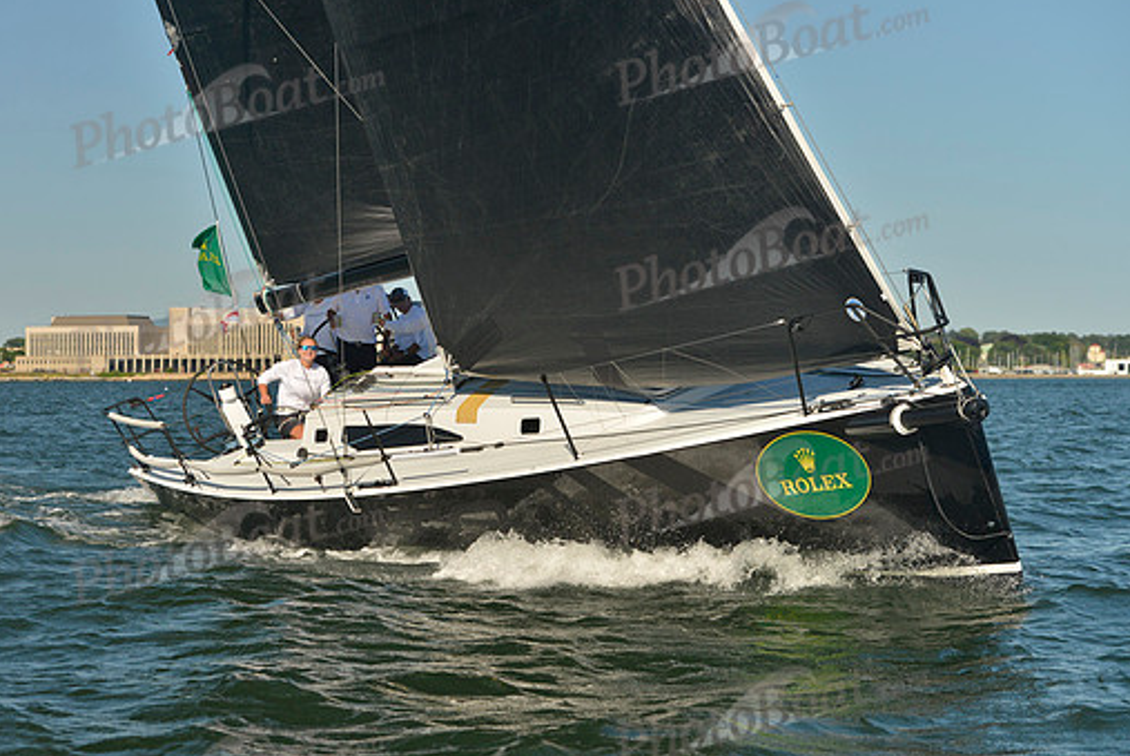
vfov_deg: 17.1
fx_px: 2513
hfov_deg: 25.3
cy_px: 400
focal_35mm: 80
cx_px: 501
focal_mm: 70
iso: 400
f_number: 5.6
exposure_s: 1/1250
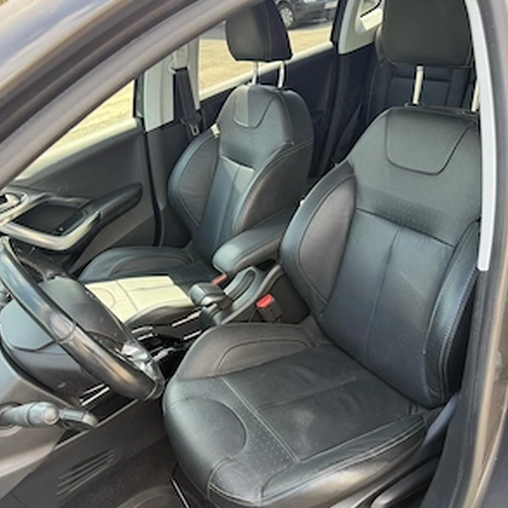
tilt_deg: -29.8
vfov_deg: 55.6
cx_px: 255
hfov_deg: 55.6
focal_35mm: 29
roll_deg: +10.4
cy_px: 258
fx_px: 481
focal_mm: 6.76
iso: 100
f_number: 1.78
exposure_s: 1/288
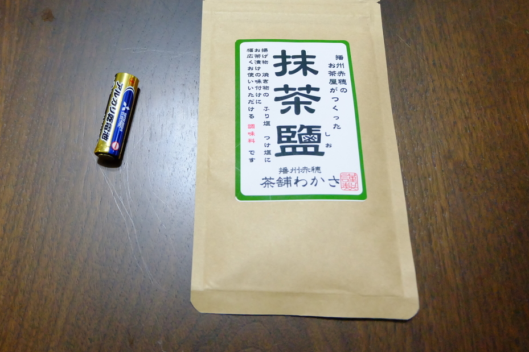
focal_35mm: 31
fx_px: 455
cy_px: 142
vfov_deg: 42.1
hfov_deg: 59.6
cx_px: 203
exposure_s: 1/60
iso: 5000
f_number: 3.5
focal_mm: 16
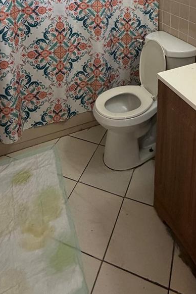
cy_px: -8
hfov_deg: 43.1
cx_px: 128
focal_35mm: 30
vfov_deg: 49.1
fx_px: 245
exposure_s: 1/120
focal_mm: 2.22
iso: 320
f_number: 2.2
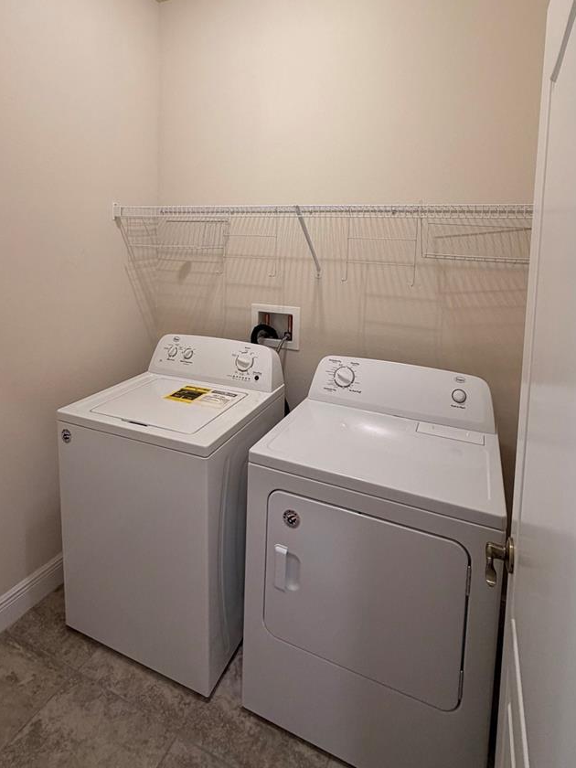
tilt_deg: -4.8
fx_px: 444
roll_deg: -1.5
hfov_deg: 65.9
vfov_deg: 79.9
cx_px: 276
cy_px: 278
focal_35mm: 20
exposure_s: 1/60
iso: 200
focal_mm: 2.22
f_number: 2.2
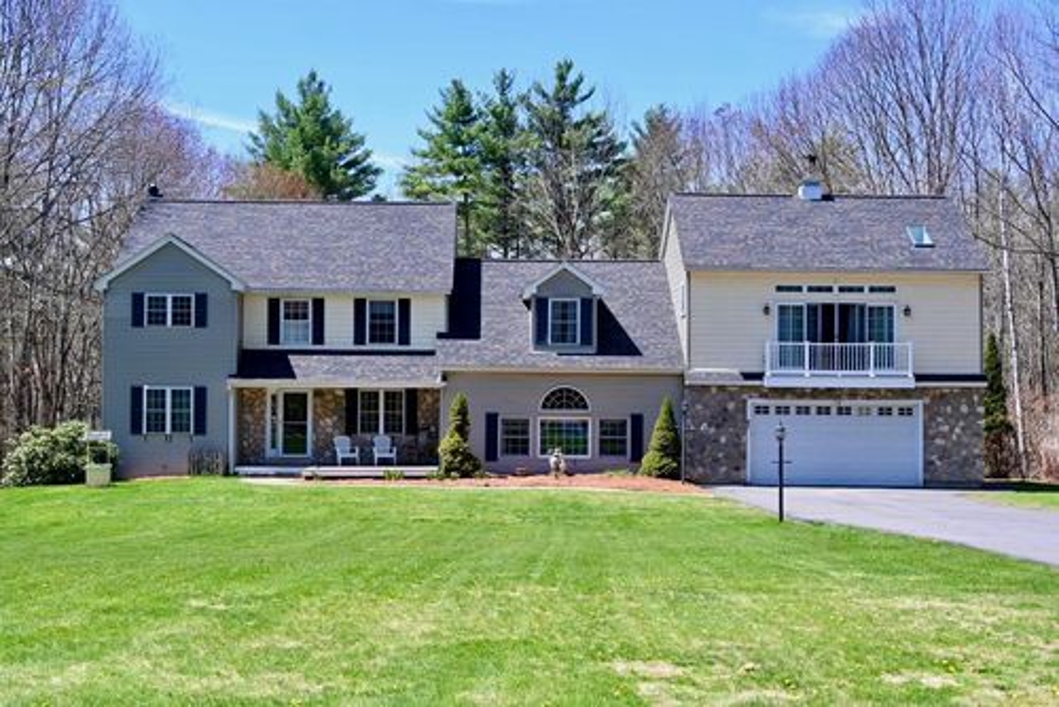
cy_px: 354
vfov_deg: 30.6
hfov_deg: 44.5
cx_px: 530
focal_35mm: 44
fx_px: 1295
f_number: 5.6
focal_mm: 44
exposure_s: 1/250
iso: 100
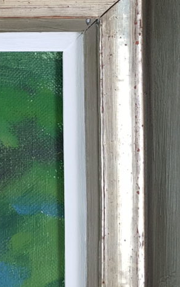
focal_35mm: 58
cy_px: 62
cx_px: 4
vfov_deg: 34.2
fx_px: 455
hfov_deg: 21.7
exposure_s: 1/50
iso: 80
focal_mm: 4.2
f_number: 1.7
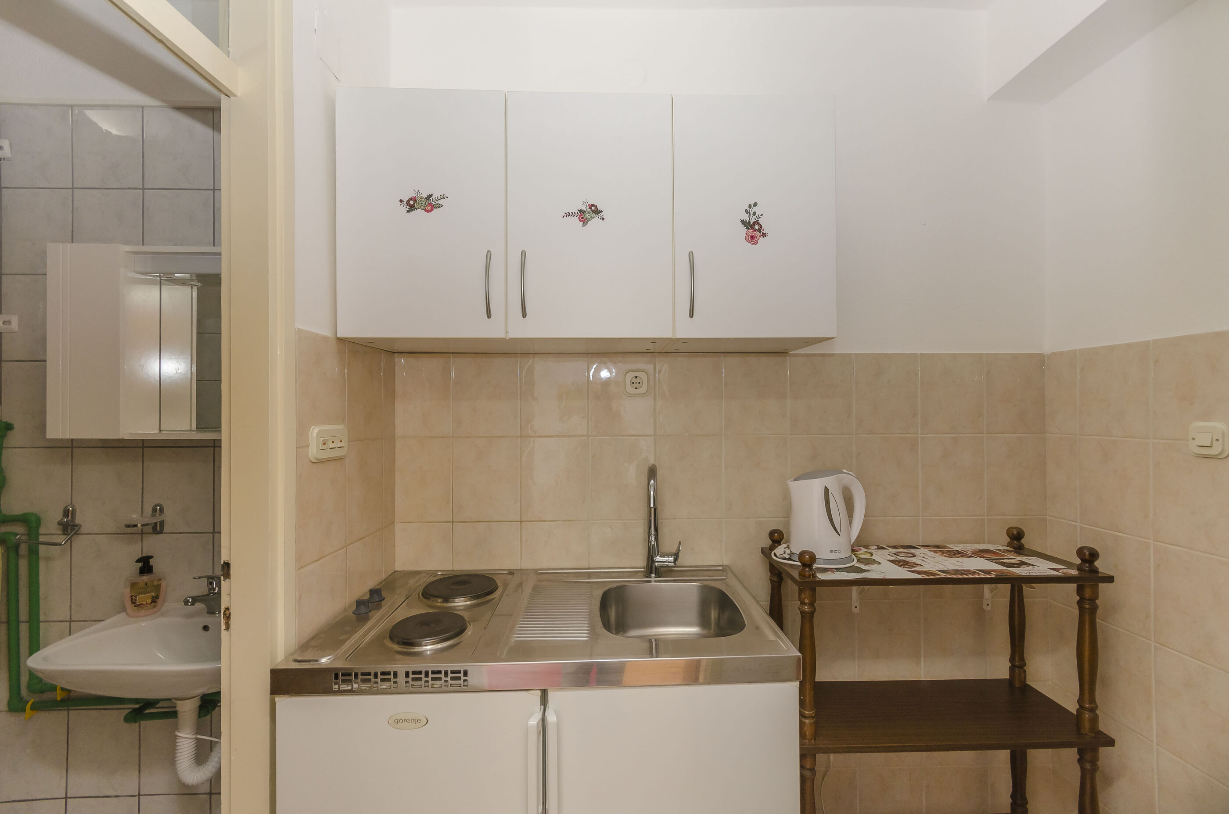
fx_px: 511
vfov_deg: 77.1
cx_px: 614
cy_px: 407
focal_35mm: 15
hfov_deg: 100.5
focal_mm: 10
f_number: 9
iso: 100
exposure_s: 1/100
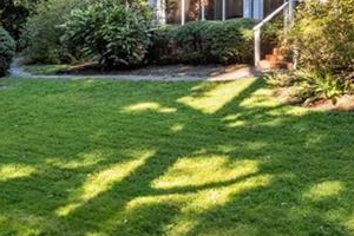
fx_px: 737
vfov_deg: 17.5
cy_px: -30
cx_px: 273
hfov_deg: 26.6
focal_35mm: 75
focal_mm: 8.38
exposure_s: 1/250
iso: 100
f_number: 2.8
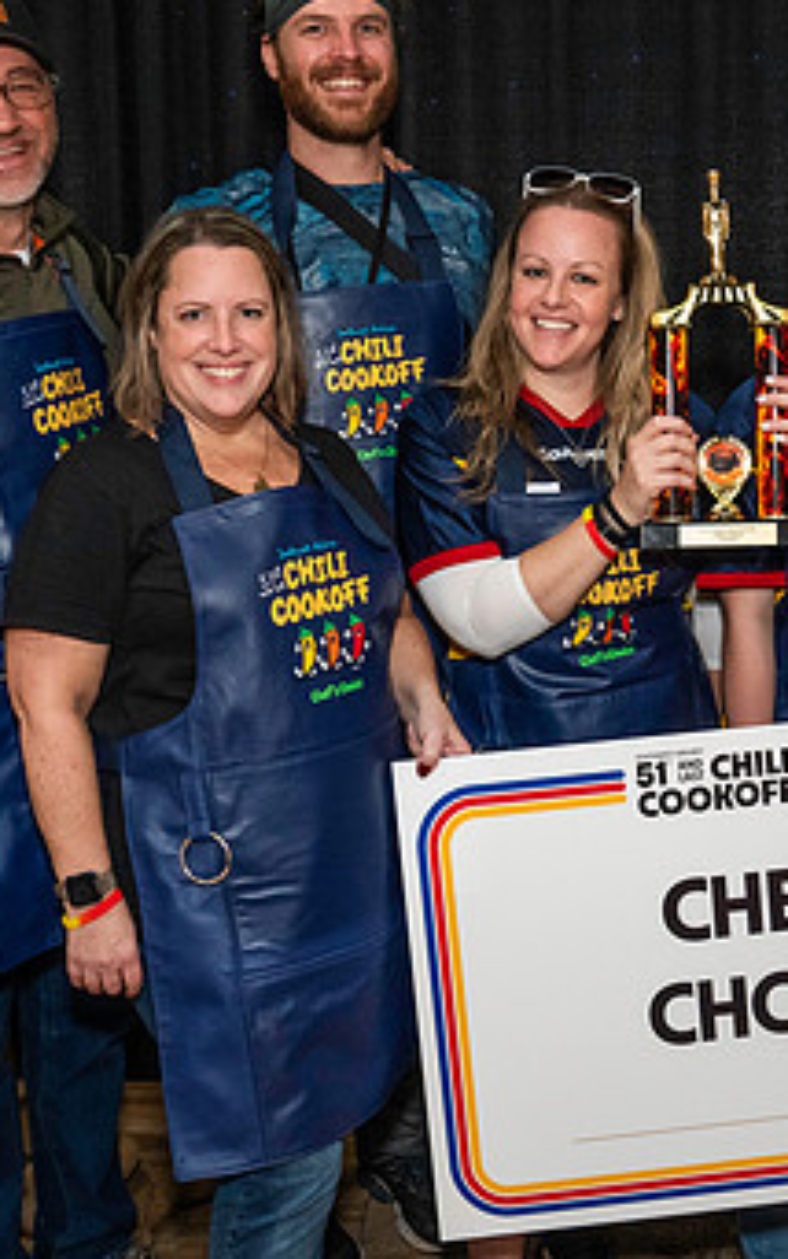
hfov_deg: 25.7
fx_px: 1717
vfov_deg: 40.3
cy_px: 619
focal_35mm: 50
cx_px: 533
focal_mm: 26
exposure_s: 1/200
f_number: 4.5
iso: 4000
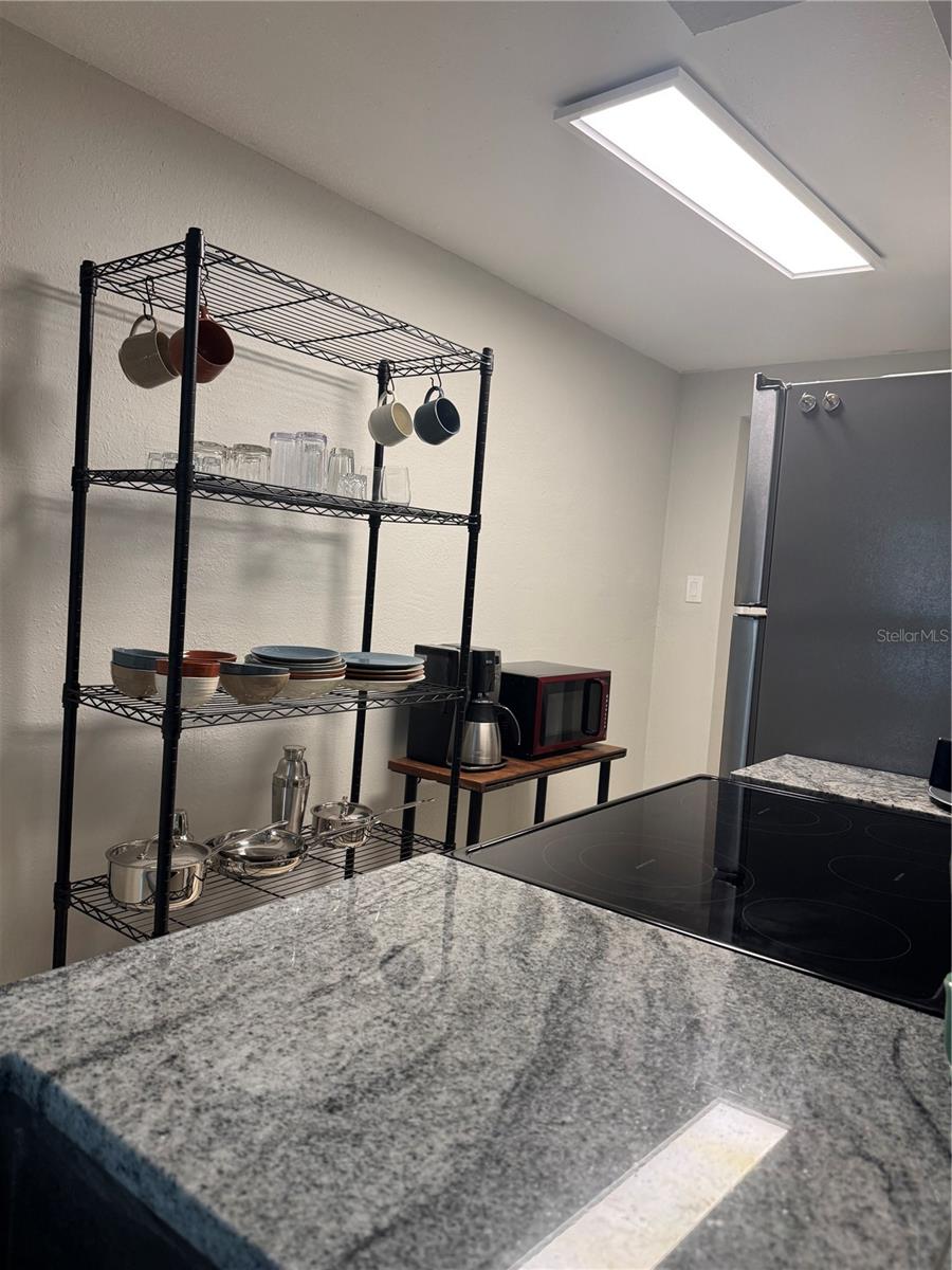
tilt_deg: -4.8
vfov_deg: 71.6
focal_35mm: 24
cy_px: 635
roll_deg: -3.6
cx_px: 476
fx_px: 880
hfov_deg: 56.8
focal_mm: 6.76
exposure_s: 1/120
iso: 200
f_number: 1.78
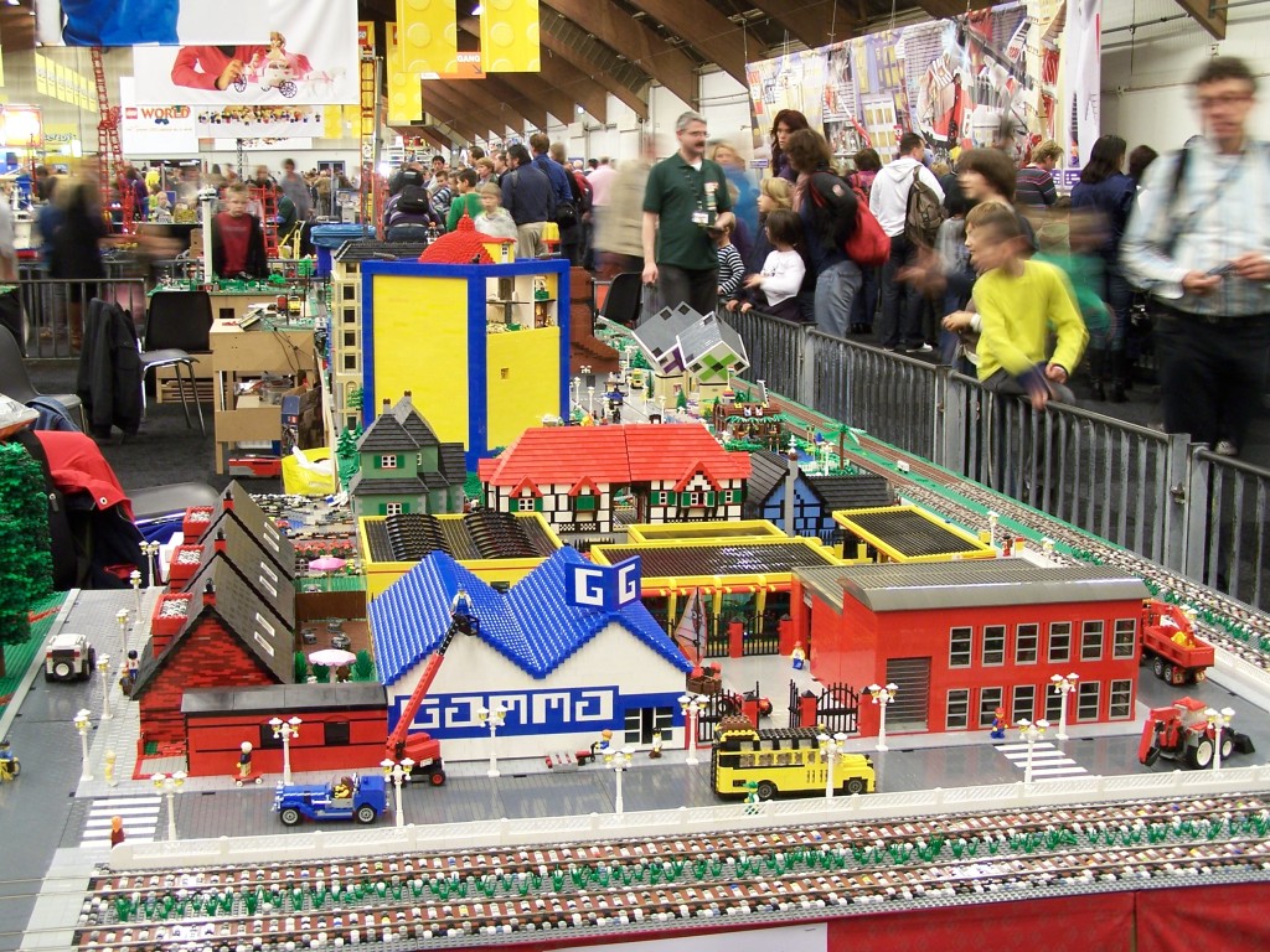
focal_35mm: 48
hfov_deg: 39.7
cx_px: 635
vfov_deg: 30.3
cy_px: 476
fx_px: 1761
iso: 80
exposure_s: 1/2
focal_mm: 8
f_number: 3
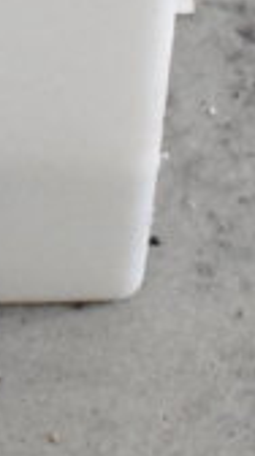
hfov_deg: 6.1
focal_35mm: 197
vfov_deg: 9.7
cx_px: -84
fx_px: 2376
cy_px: -639
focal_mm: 23
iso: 6400
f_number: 7.1
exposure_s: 1/160
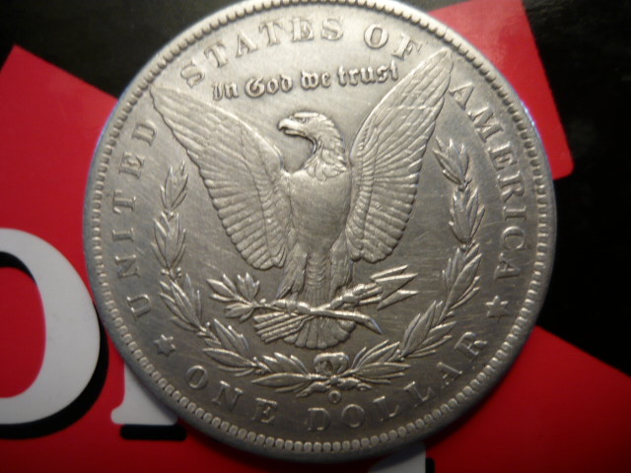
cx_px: 316
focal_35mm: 33
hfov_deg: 55.4
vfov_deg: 42.9
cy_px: 236
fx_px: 602
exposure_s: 1/50
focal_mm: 5.5
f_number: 2.8
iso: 100
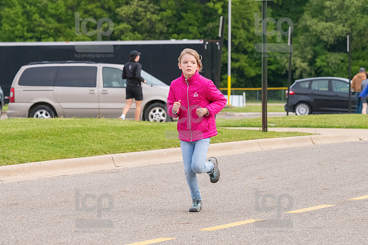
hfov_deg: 9.5
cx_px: 184
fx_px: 2217
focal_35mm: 217
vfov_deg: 6.3
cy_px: 122
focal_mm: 145
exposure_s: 1/1250
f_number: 7.1
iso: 3200
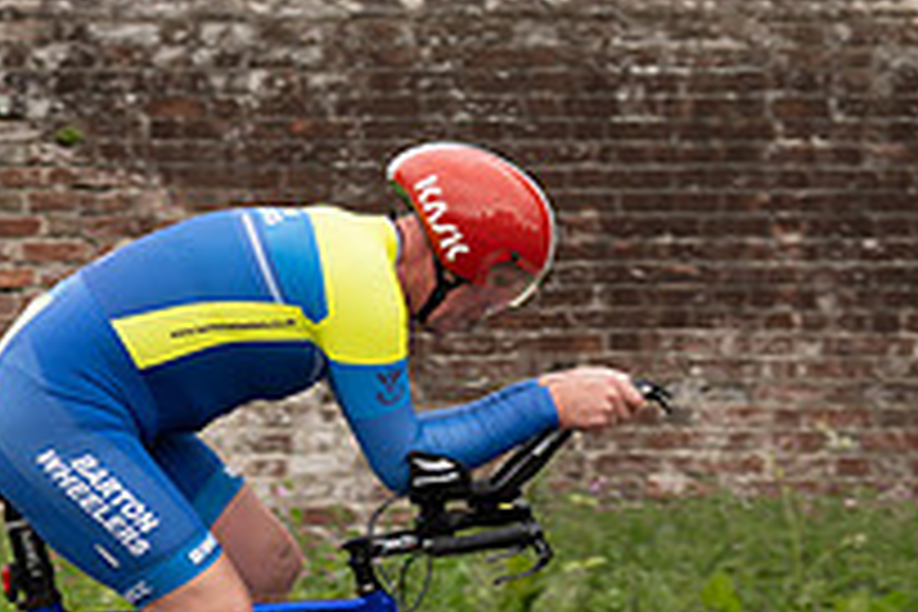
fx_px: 5610
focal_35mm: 220
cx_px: -13
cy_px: 316
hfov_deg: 9.3
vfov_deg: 6.2
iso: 200
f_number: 3.5
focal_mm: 70
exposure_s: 1/1000
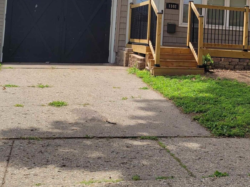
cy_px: 9
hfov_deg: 32.6
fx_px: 412
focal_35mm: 57
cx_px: 208
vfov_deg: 24.7
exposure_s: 1/2082
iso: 40
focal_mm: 5.4
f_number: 1.8
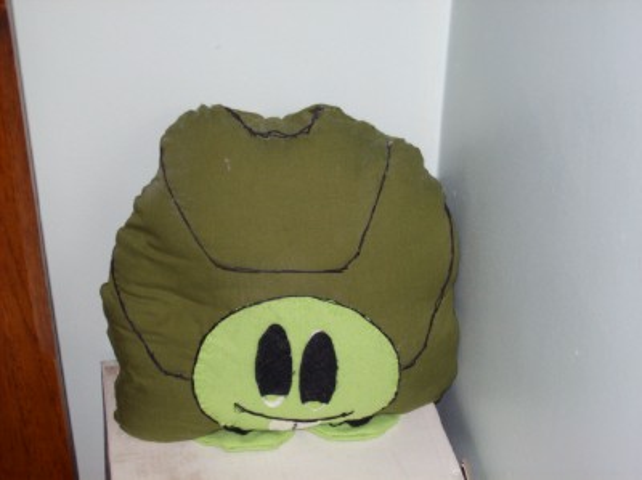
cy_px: 240
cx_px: 321
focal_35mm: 70
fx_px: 1297
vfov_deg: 21.0
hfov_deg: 27.8
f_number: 3.8
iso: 80
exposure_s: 1/97.2
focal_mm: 11.6
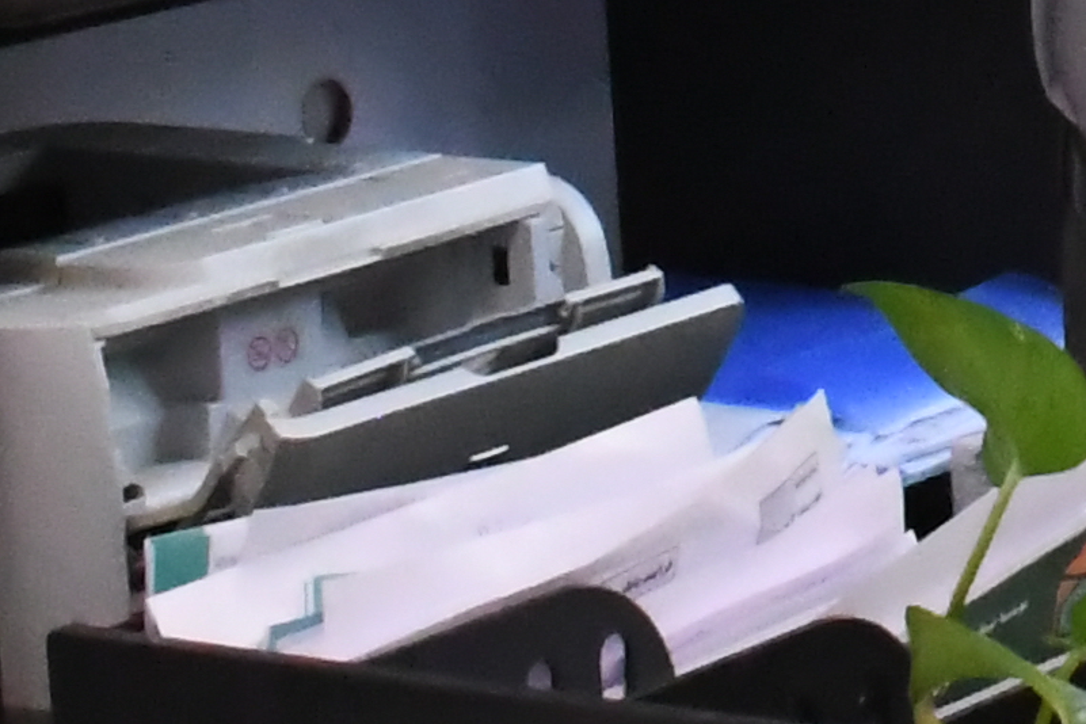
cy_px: -656
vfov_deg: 6.9
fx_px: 5792
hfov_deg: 9.9
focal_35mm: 192
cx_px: 2191
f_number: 18
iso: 8000
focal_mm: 18
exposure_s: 1/200
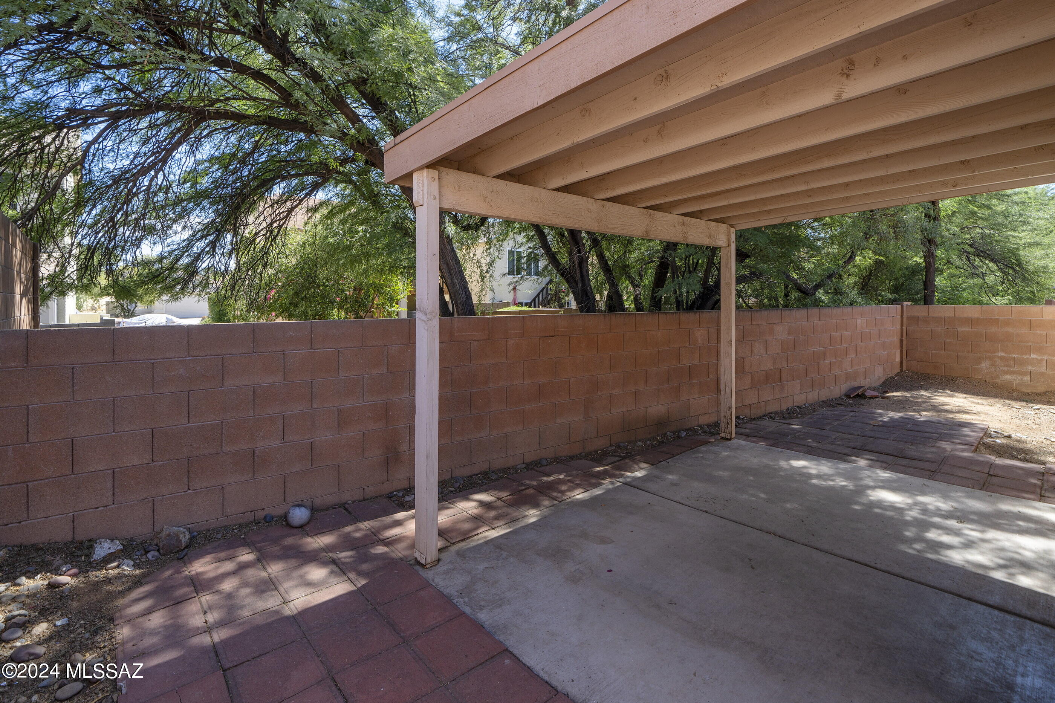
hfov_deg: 100.4
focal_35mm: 15
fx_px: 440
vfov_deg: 77.3
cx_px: 528
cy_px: 352
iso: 100
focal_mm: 15
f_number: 9
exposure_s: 1/60
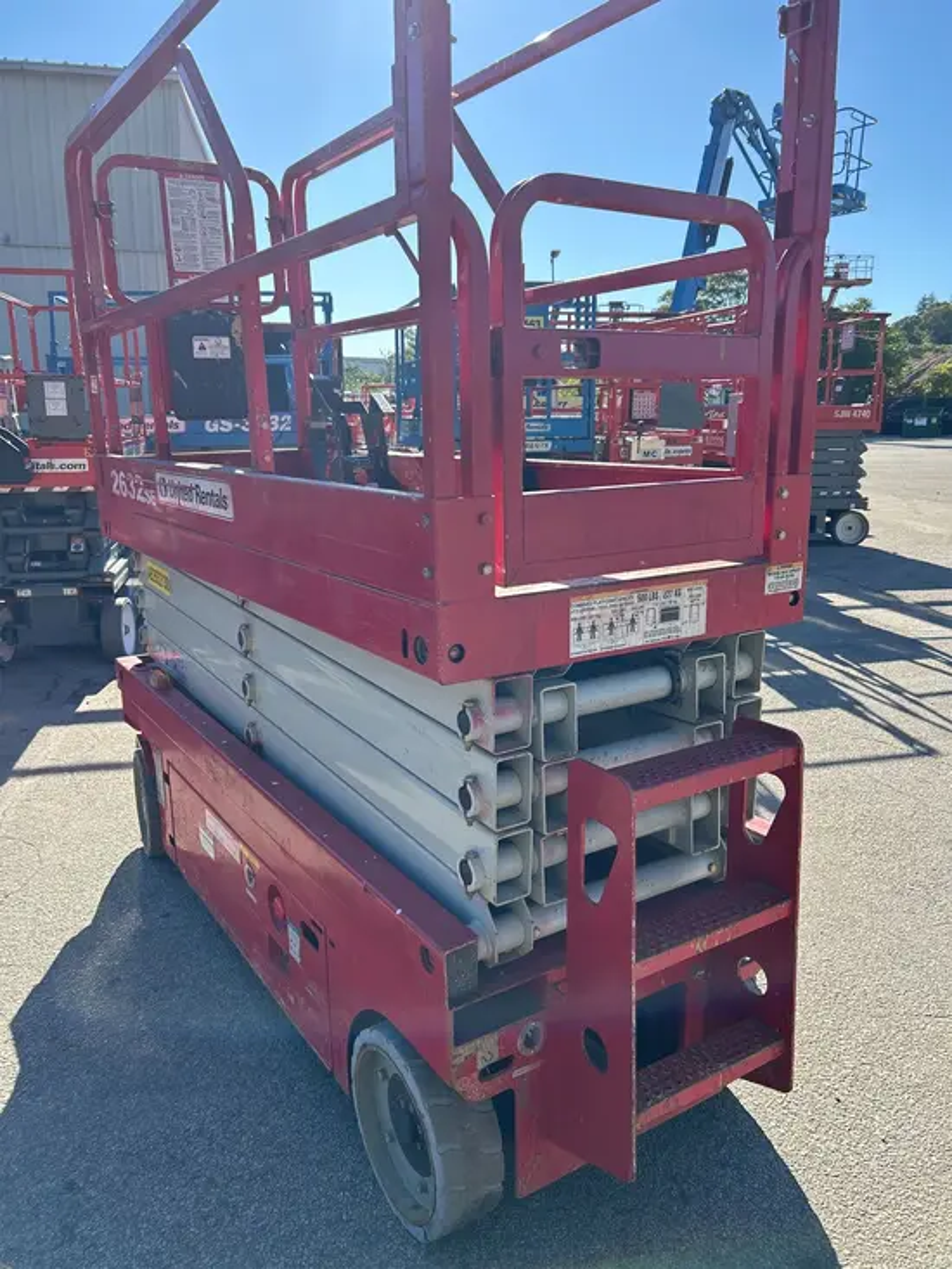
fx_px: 953
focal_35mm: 26
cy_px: 634
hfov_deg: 53.1
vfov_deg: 67.3
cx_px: 476
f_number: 1.5
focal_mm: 5.7
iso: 50
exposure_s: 1/1553
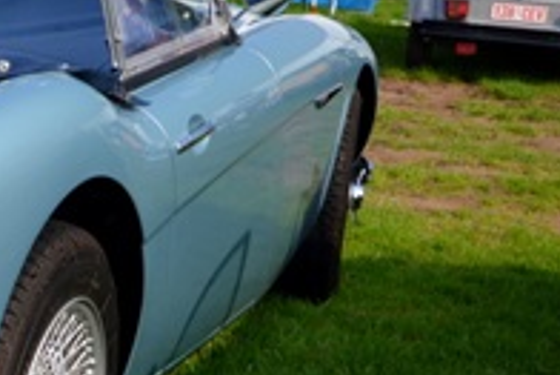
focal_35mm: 107
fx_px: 1666
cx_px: -249
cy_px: 260
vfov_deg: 12.8
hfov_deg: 17.4
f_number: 5.6
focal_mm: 22
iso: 100
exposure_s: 1/125
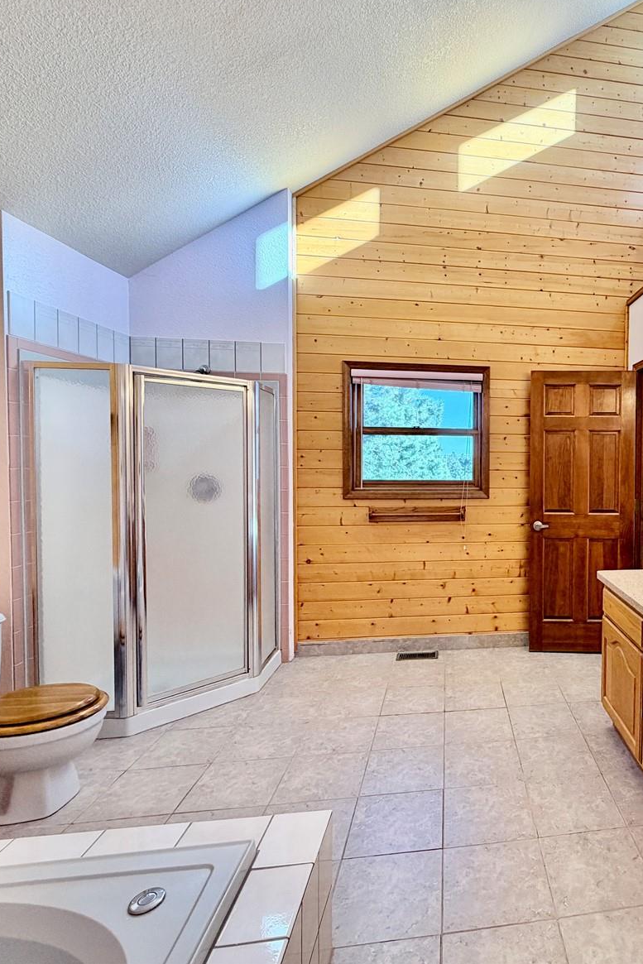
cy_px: 472
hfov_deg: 55.9
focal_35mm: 20
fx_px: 536
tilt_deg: -0.8
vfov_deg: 84.0
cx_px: 544
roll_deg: -0.4
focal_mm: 2.22
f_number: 2.2
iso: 100
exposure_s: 1/120
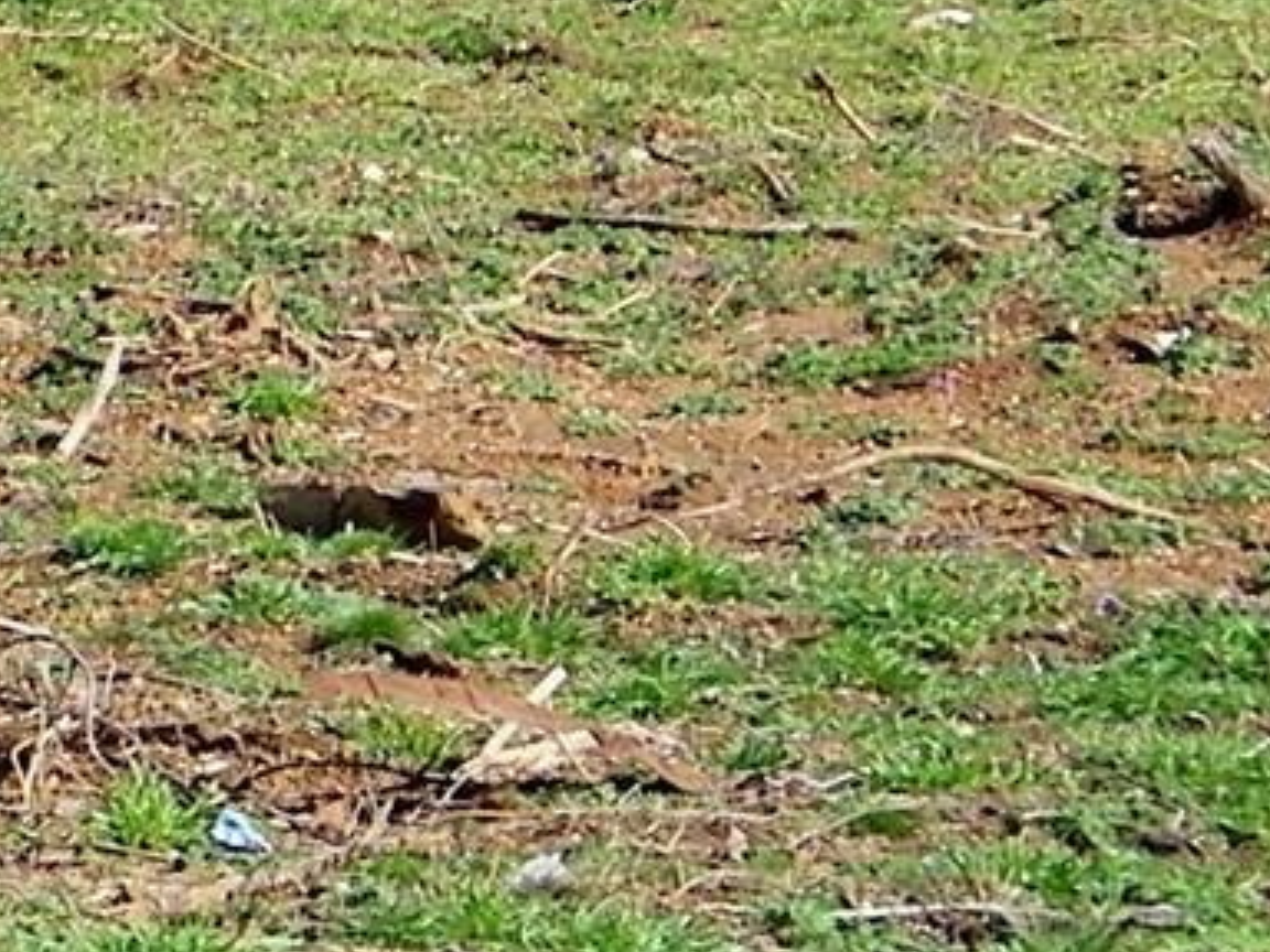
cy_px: 387
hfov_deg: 5.8
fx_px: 12474
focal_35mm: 340
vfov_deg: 4.4
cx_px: 235
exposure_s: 1/160
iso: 80
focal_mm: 12.2
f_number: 8.6
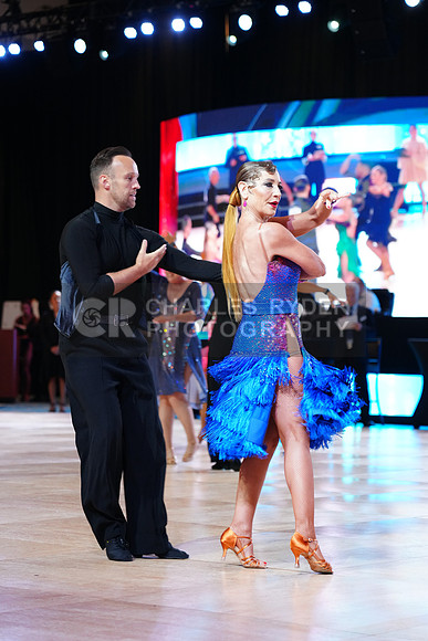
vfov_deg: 19.5
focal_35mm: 105
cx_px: 214
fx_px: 1871
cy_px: 320
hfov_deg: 13.0
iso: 2000
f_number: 4
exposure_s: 1/200
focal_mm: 105
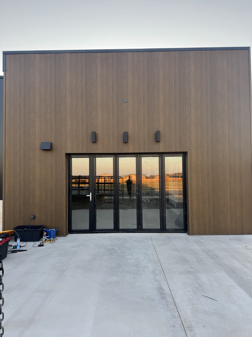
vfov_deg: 71.6
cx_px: 126
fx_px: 233
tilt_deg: +0.7
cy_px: 168
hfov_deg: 56.8
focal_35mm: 24
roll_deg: +0.9
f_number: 1.78
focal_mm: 6.76
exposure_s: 1/259
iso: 80
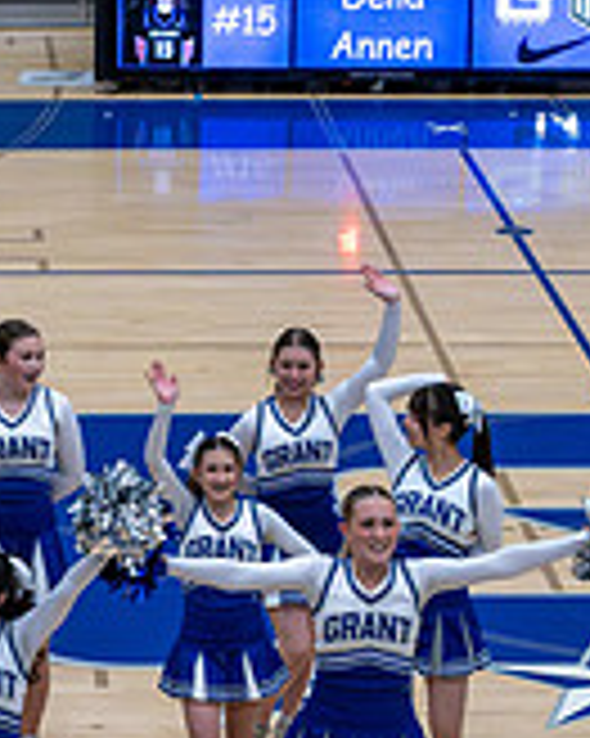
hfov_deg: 8.4
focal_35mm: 183
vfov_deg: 10.5
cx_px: -108
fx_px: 3998
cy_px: 725
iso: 6400
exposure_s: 1/500
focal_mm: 41
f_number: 6.3
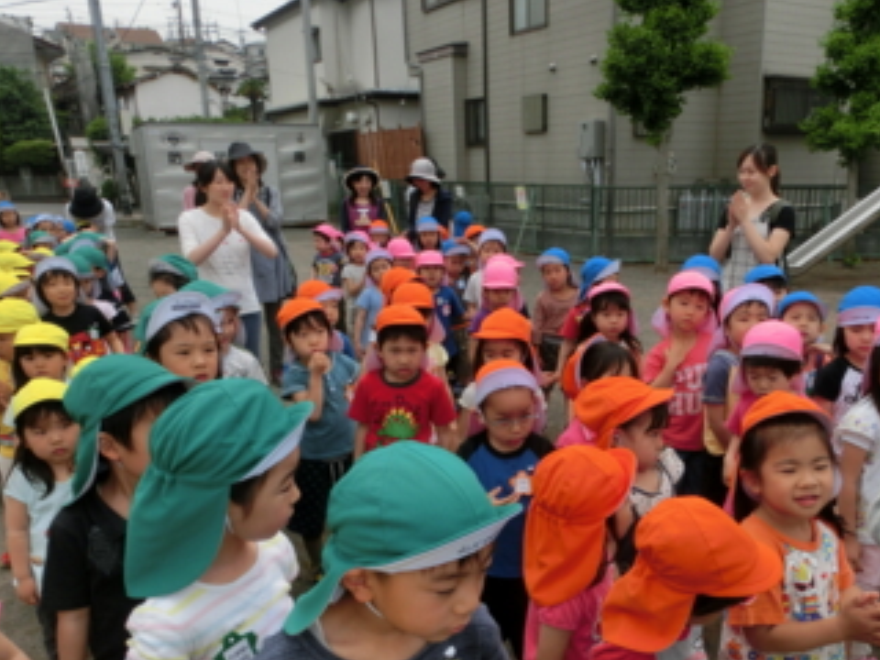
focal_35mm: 30
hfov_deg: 59.6
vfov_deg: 46.4
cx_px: 514
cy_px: 407
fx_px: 763
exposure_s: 1/200
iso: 80
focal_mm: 4.24
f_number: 7.9
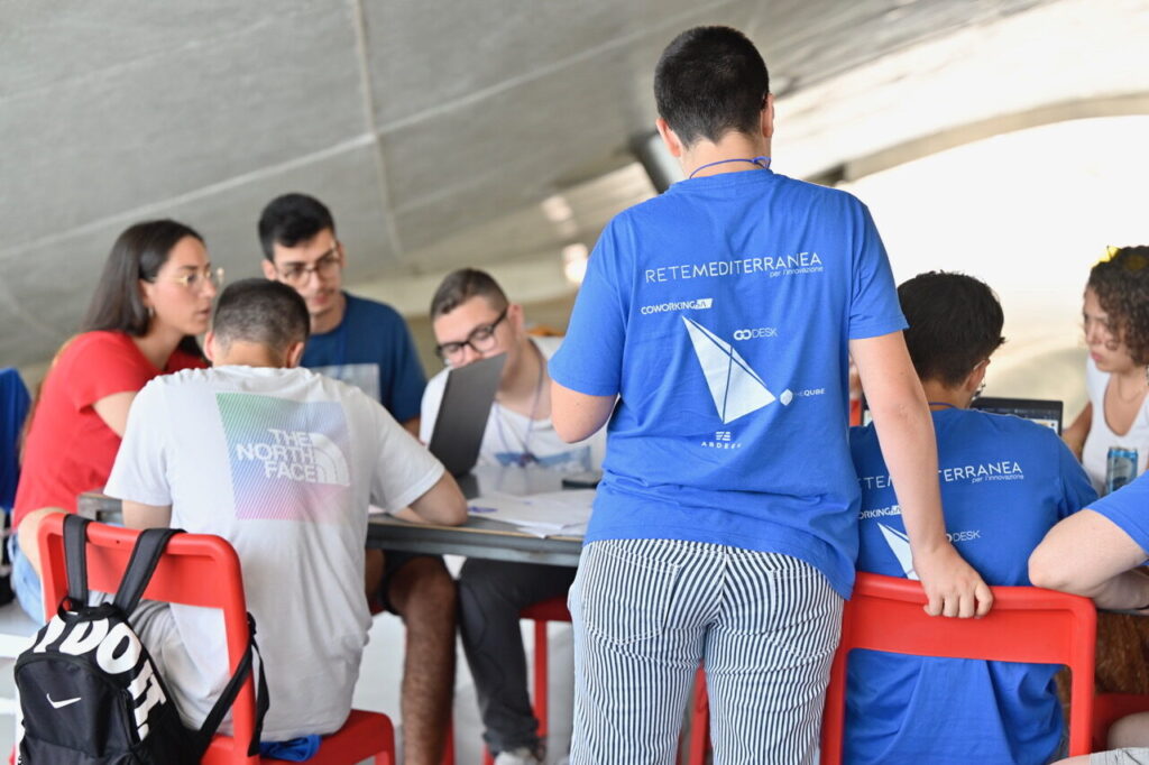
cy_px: 382
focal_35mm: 75
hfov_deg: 27.0
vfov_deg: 18.2
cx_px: 574
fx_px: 2393
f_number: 3.2
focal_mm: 75
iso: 200
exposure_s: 1/160
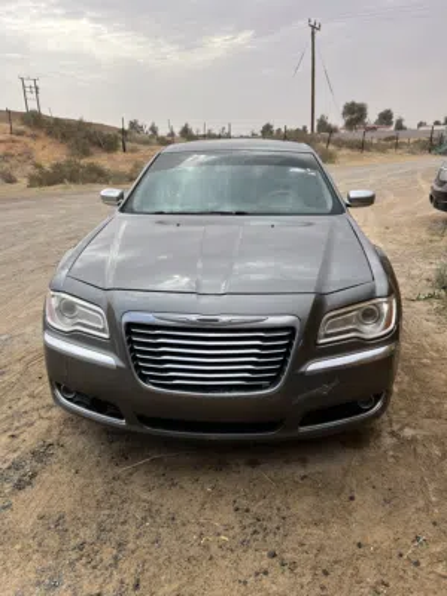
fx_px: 448
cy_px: 298
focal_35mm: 26
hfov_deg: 53.1
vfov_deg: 67.3
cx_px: 224
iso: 50
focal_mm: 5.7
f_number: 1.5
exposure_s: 1/2841
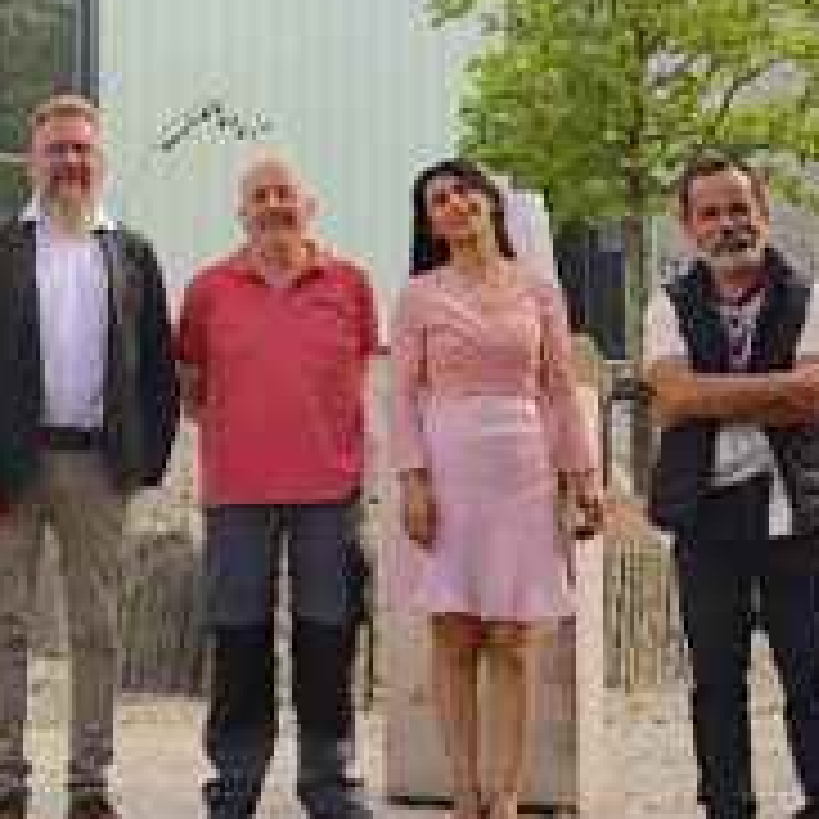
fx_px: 2088
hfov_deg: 21.5
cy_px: 299
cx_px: 32
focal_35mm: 78
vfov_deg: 22.1
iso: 4000
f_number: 22
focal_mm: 38
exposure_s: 1/640
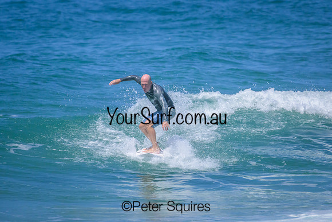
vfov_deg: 1.4
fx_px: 9224
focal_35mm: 1000
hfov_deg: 2.1
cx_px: 166
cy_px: 111
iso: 4000
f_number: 11
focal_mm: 1000
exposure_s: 1/2000
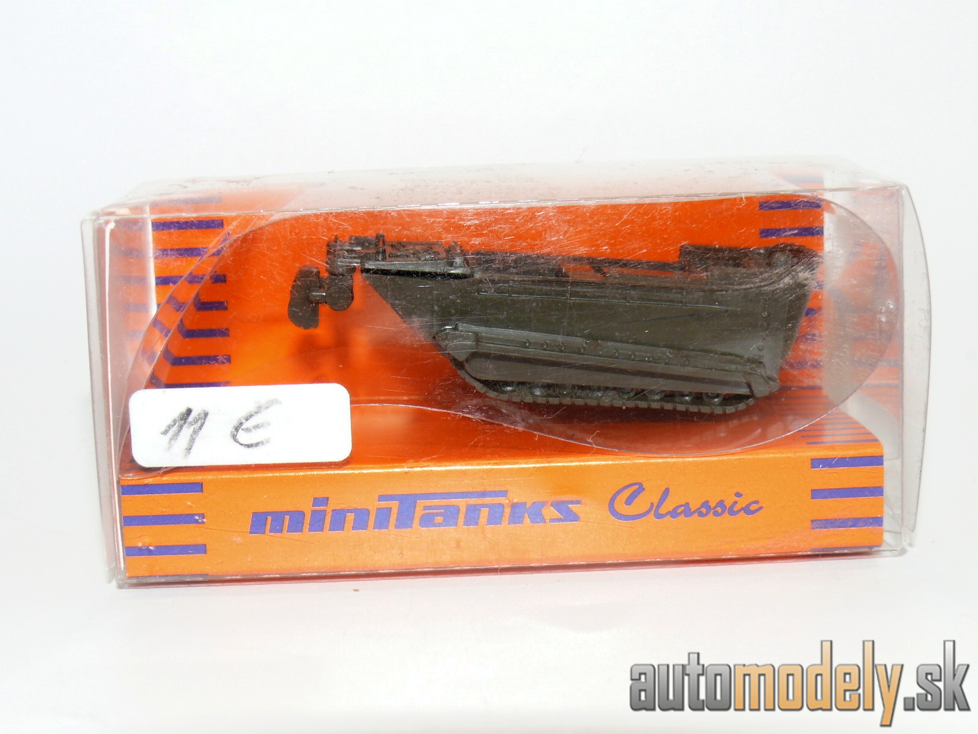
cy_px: 367
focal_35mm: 69
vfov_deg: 21.3
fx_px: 1949
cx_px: 489
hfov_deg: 28.2
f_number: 4
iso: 100
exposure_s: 1/30
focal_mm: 10.9
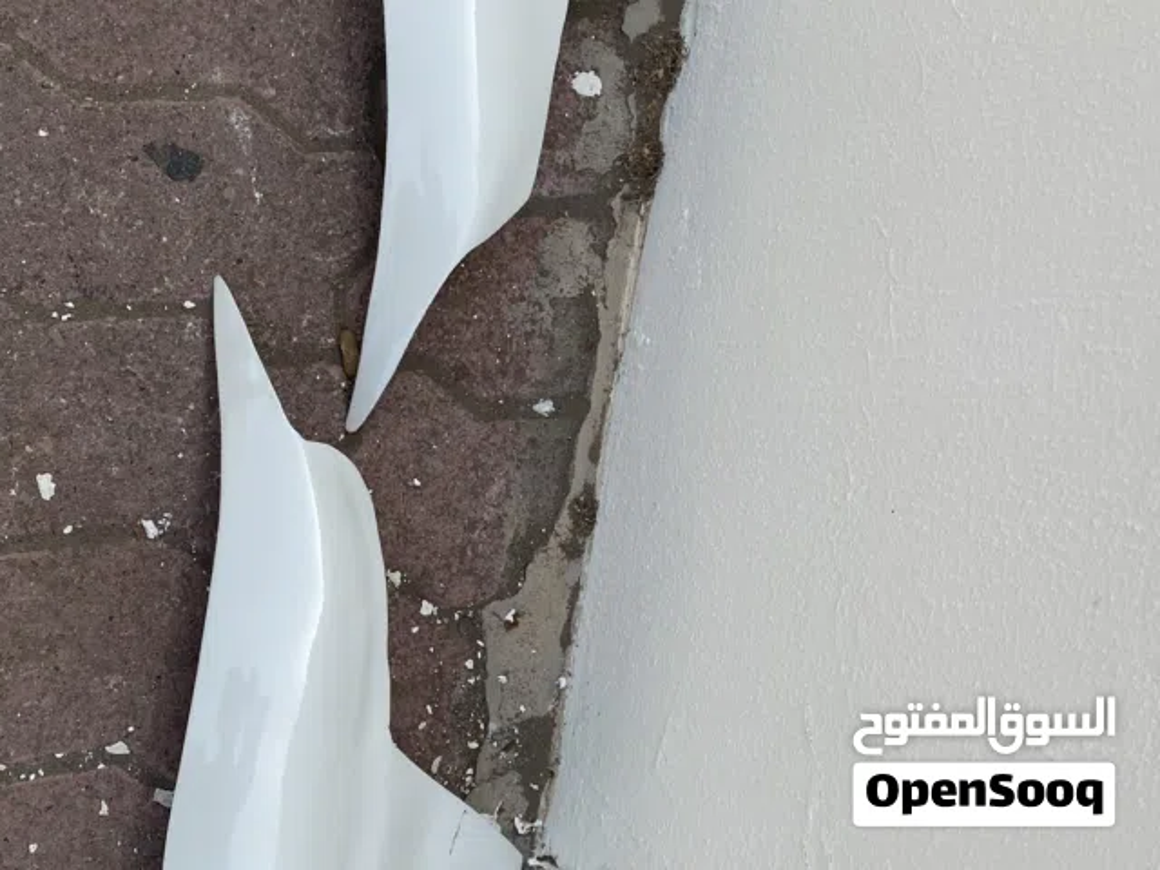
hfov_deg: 67.3
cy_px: 435
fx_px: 871
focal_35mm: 26
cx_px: 580
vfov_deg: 53.1
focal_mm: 4.25
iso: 32
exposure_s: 1/2222
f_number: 1.8
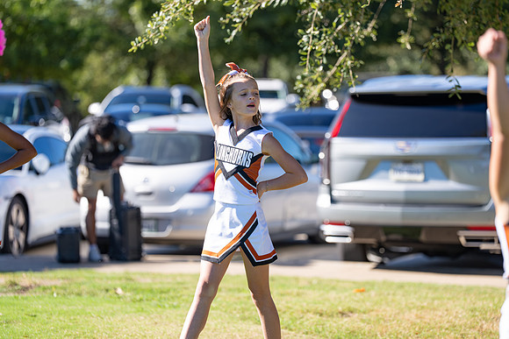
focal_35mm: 150
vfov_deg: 9.2
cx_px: 254
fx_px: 2116
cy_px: 170
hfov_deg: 13.7
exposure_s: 1/1600
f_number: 2.8
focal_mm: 148
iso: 200
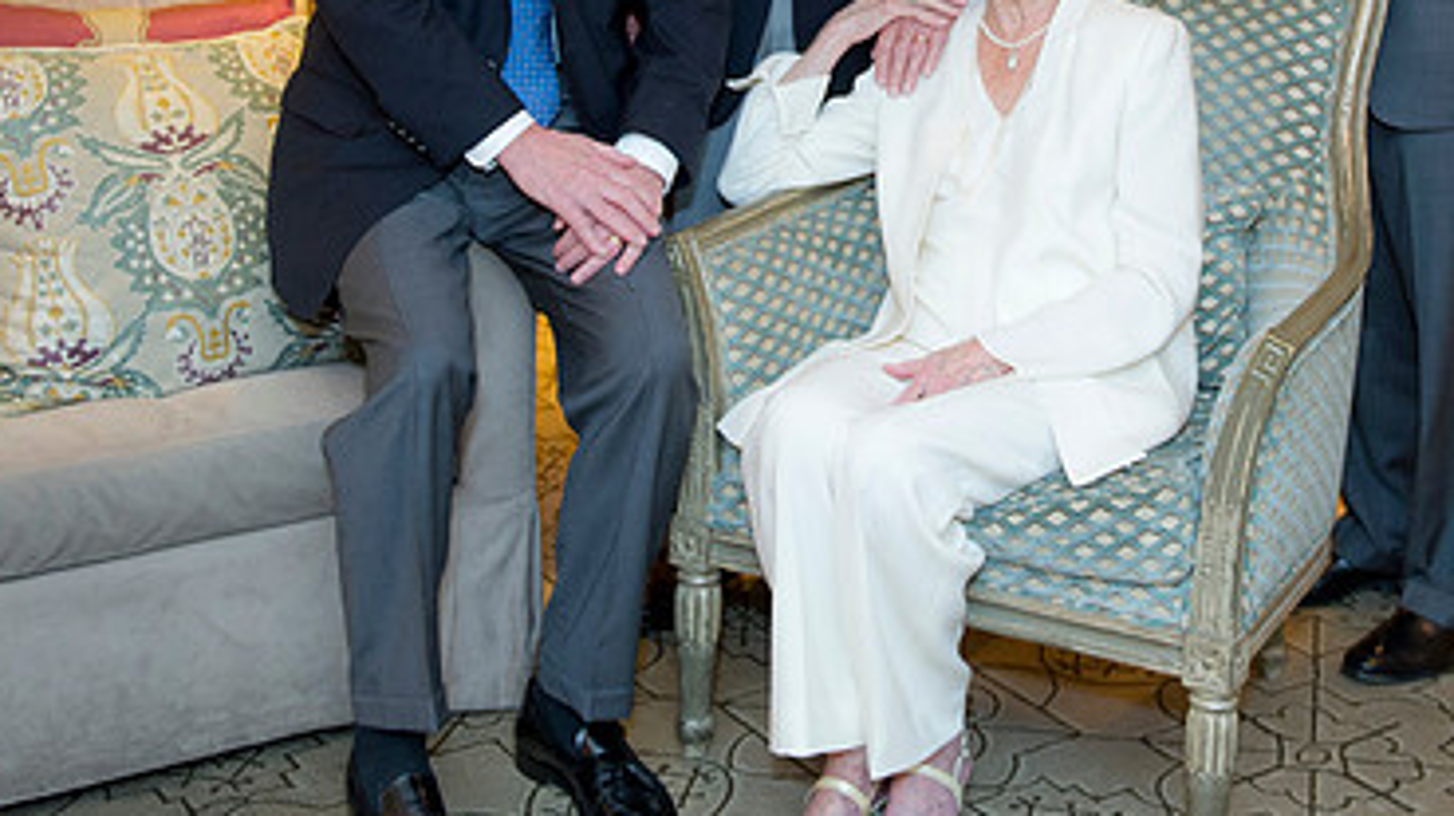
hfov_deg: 33.1
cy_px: -64
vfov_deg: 18.4
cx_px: 972
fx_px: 2427
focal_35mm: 63
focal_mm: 31
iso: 1250
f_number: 3.2
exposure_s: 1/60
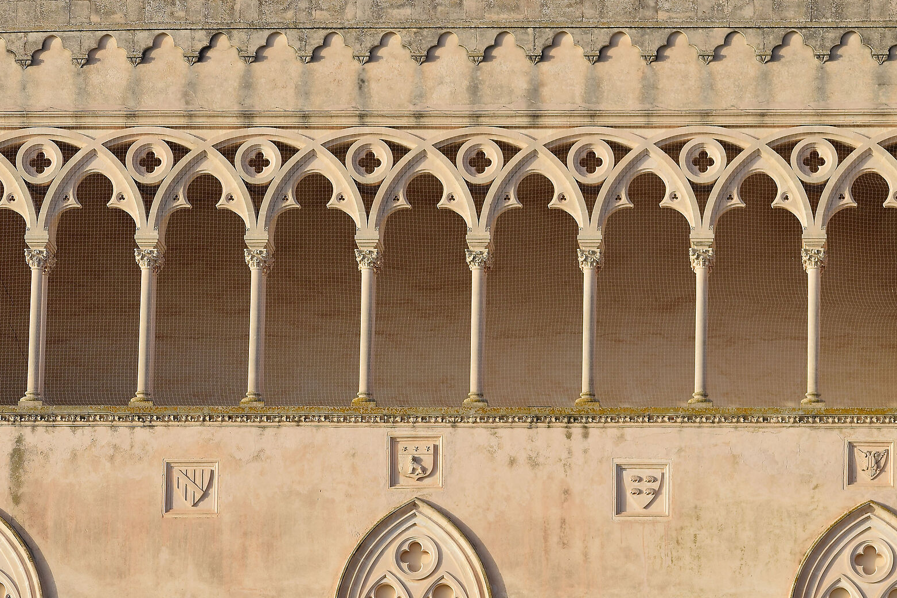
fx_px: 4932
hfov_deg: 10.4
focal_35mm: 198
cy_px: 295
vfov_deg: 6.9
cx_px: 432
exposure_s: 1/320
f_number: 6.3
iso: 100
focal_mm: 86
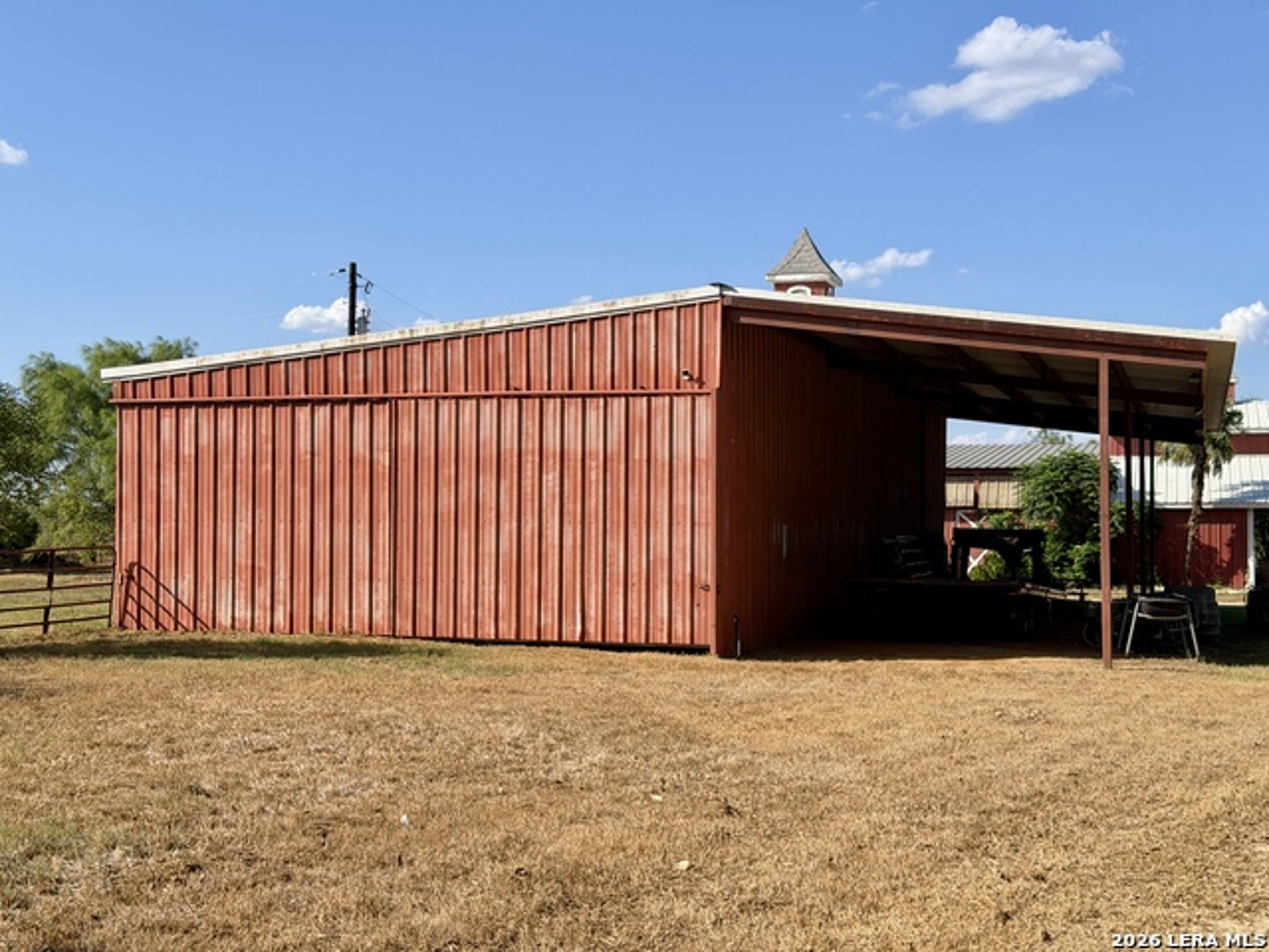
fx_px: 1760
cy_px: 476
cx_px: 634
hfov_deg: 39.7
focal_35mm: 48
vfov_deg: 30.3
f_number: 1.78
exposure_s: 1/4878
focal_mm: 6.76
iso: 64
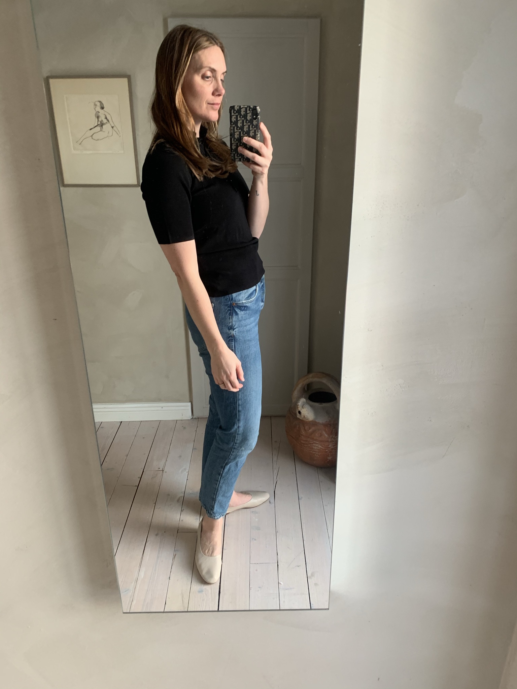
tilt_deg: -22.1
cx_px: 258
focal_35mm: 26
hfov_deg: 53.1
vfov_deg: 67.3
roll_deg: +0.7
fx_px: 518
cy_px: 344
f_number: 1.8
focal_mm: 4.25
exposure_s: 1/50
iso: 125
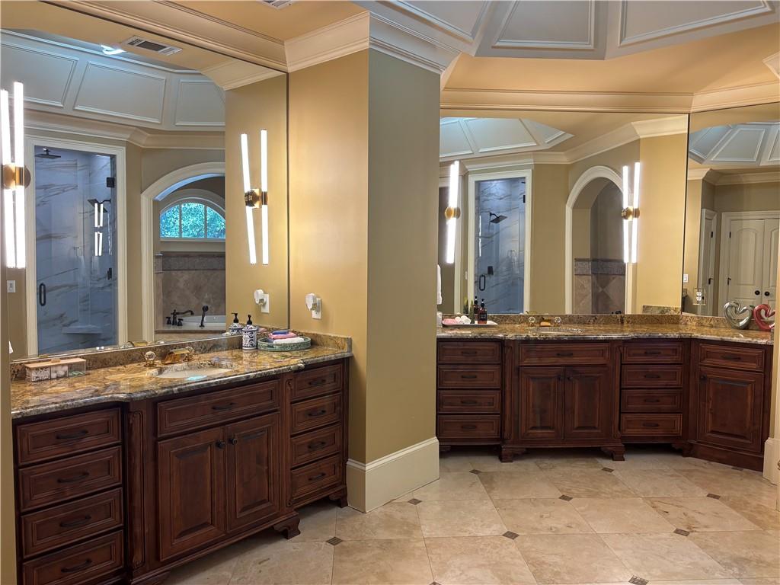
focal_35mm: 26
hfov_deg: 67.3
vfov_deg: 53.1
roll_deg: +0.3
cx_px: 390
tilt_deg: -2.4
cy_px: 292
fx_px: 586
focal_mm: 5.96
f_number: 1.6
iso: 80
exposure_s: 1/60
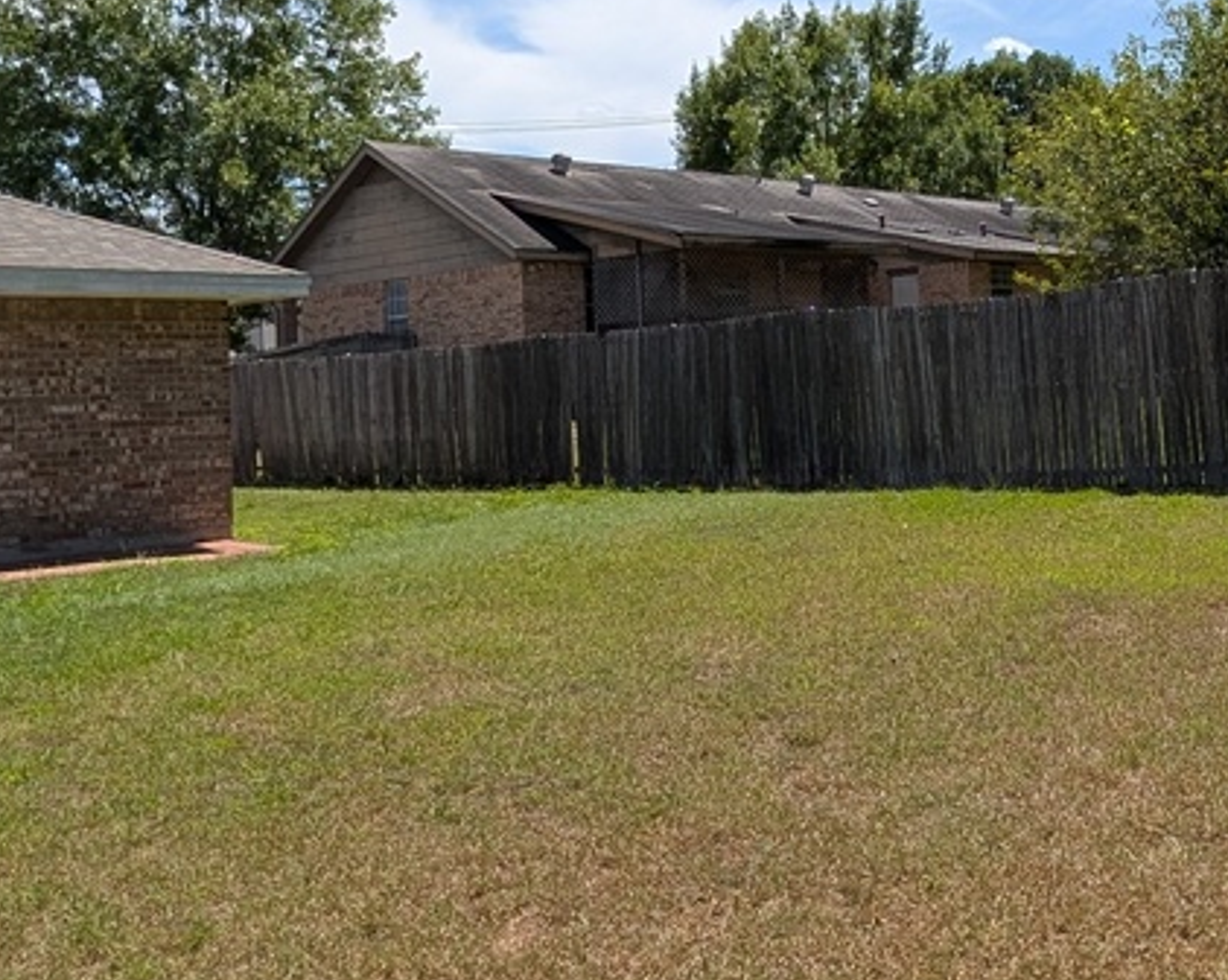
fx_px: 1452
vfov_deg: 37.0
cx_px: 933
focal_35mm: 40
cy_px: 362
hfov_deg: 44.2
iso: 57
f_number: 1.7
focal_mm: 2.02
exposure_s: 1/3436
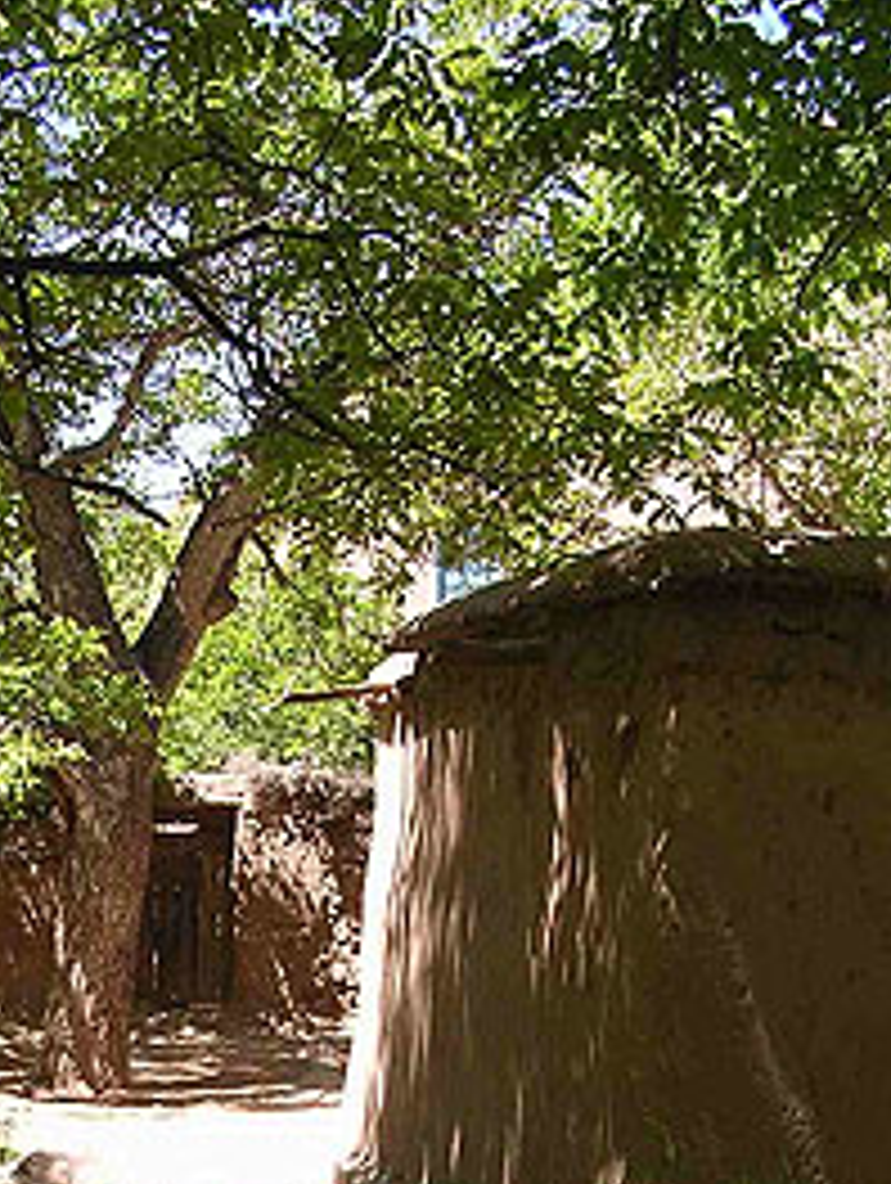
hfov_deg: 19.5
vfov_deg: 24.8
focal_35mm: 75
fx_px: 2568
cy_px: 1161
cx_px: 189
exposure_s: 1/237
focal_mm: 5.8
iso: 100
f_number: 2.8
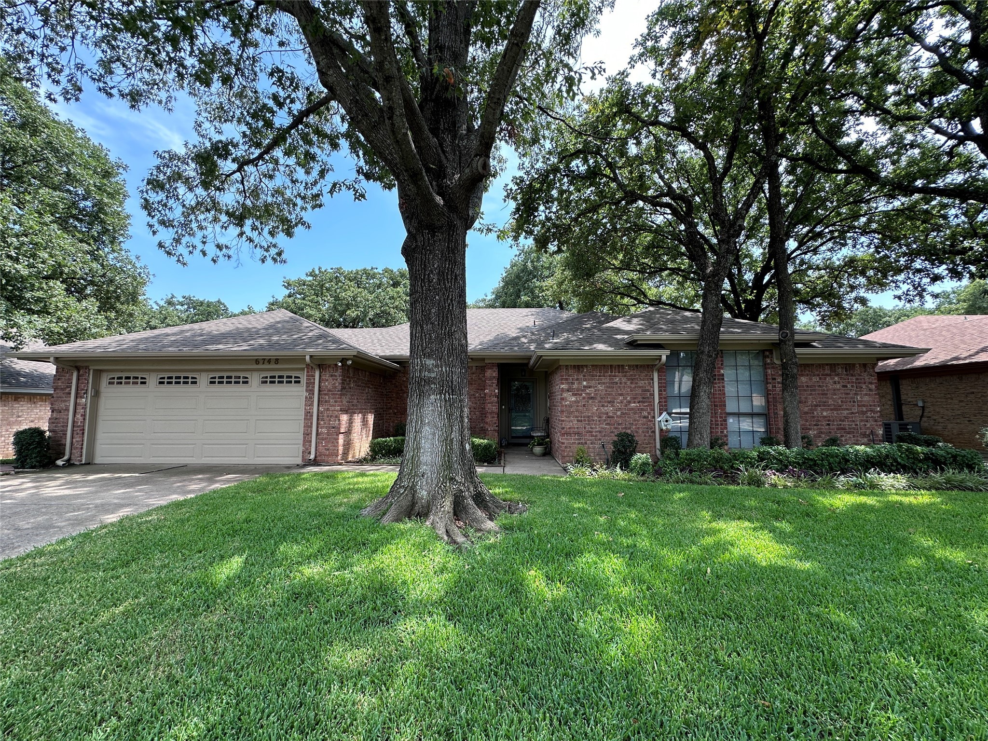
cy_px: 370
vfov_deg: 85.7
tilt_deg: +5.0
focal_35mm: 14
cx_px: 494
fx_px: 400
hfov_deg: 102.1
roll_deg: +0.0
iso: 40
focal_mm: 2.22
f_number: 2.2
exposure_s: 1/331
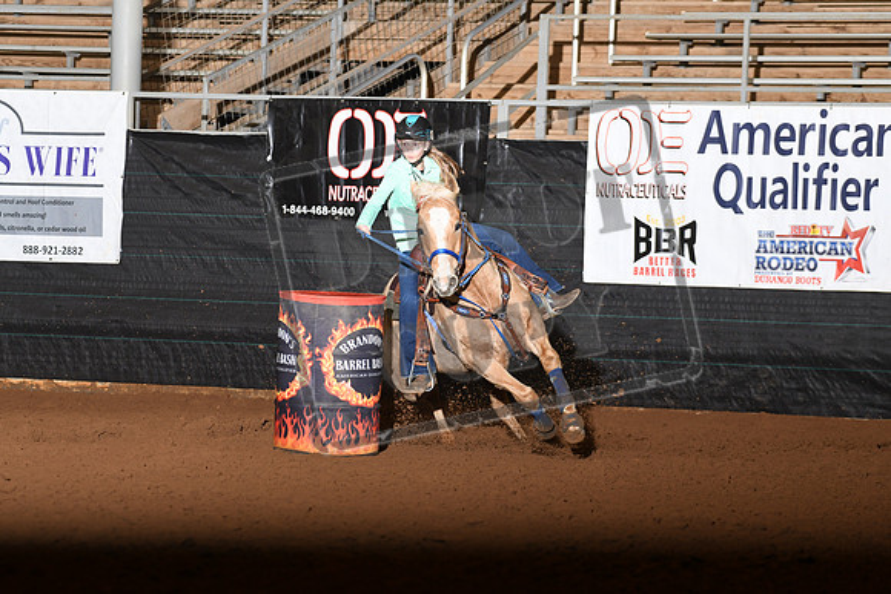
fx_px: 5446
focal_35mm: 220
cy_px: 297
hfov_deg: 9.4
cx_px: 446
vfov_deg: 6.2
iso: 1000
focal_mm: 220
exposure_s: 1/250
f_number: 5.6
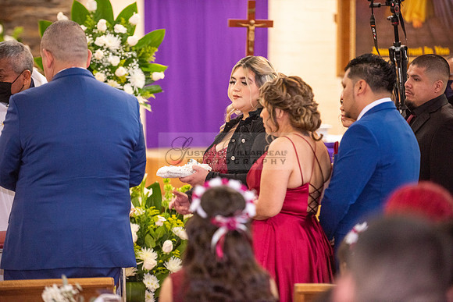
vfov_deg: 8.9
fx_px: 1951
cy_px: 151
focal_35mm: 155
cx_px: 226
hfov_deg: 13.2
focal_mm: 155
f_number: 2.8
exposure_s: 1/160
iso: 2000
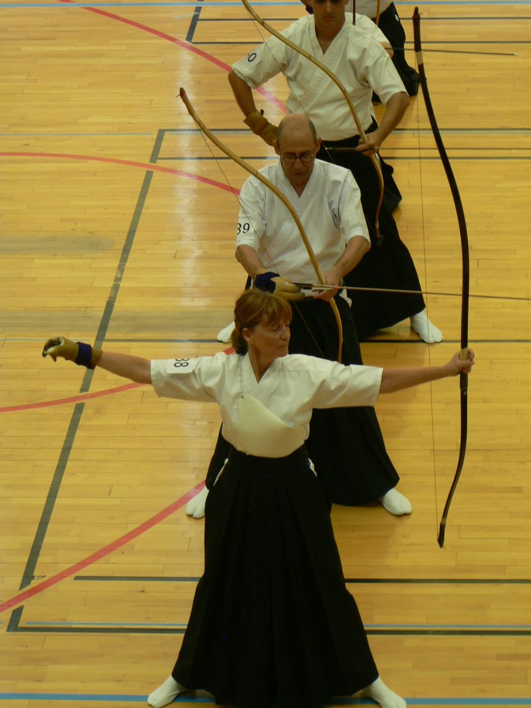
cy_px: 354
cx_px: 266
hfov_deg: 8.3
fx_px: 3641
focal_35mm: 178
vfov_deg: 11.1
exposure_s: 1/30
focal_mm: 29.7
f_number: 3.3
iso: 100
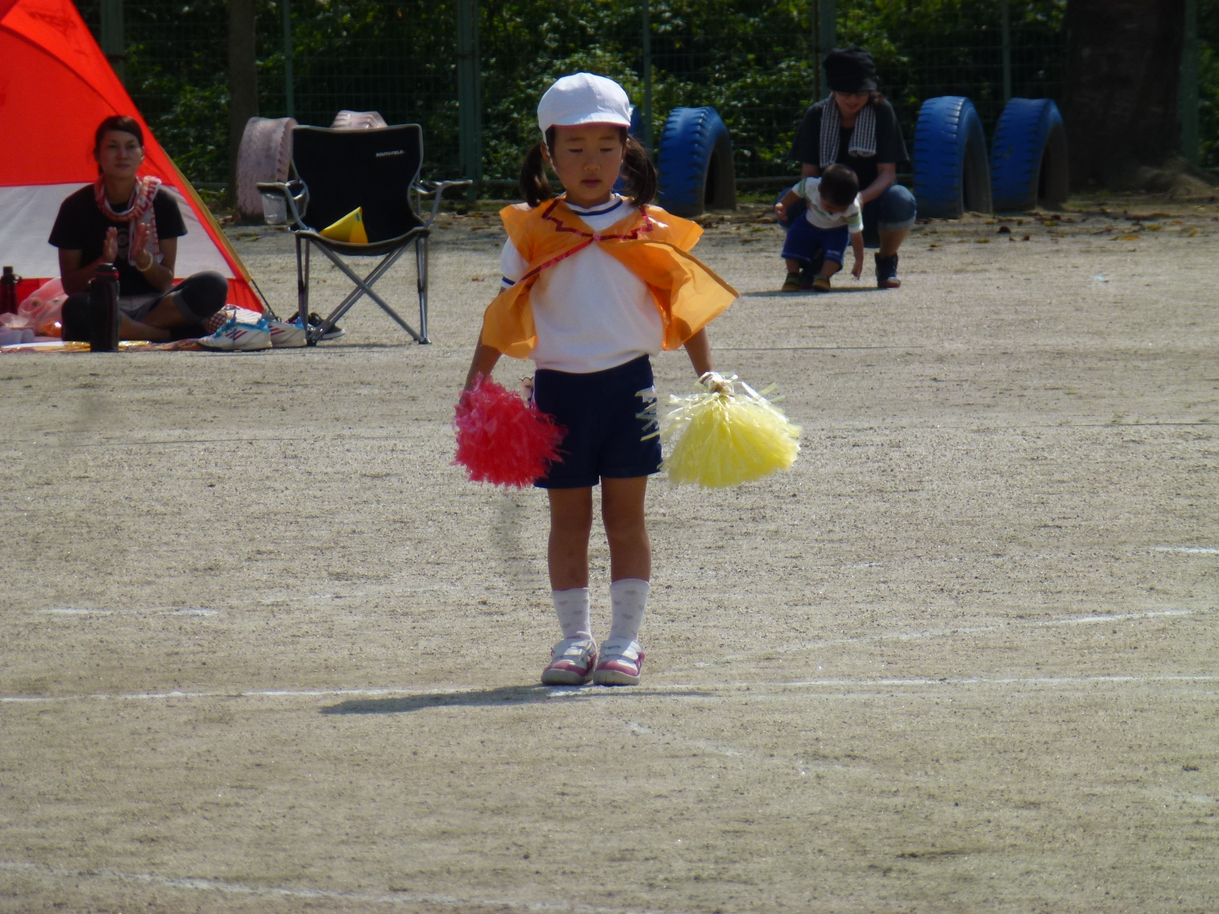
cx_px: 610
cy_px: 457
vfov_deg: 3.9
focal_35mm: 384
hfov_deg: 5.2
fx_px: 13523
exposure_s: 1/1000
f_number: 5.9
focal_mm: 68.8
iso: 100
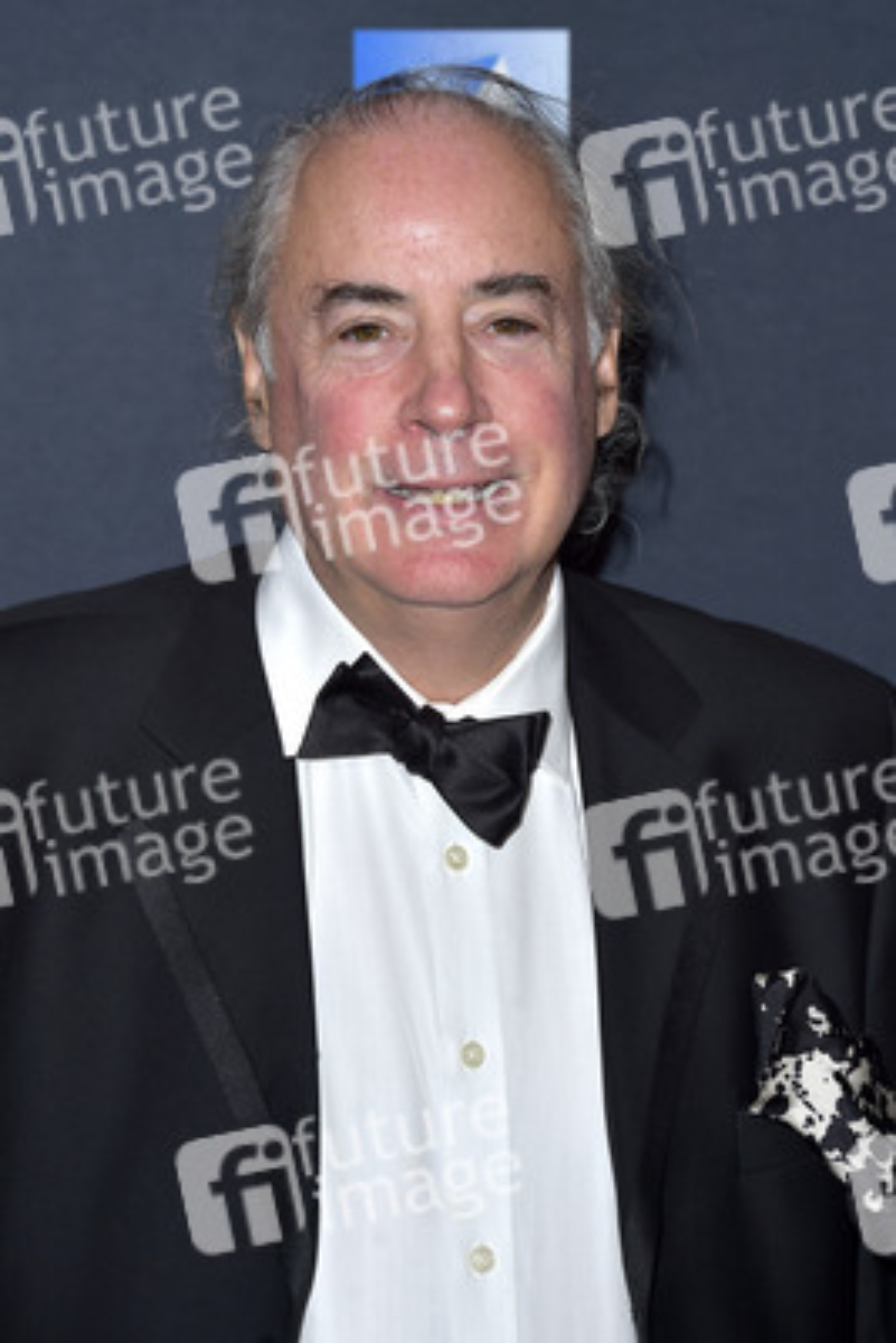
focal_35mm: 105
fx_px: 3916
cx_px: 448
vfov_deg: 19.4
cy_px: 672
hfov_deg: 13.1
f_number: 6.3
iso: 250
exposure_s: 1/250
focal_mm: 105
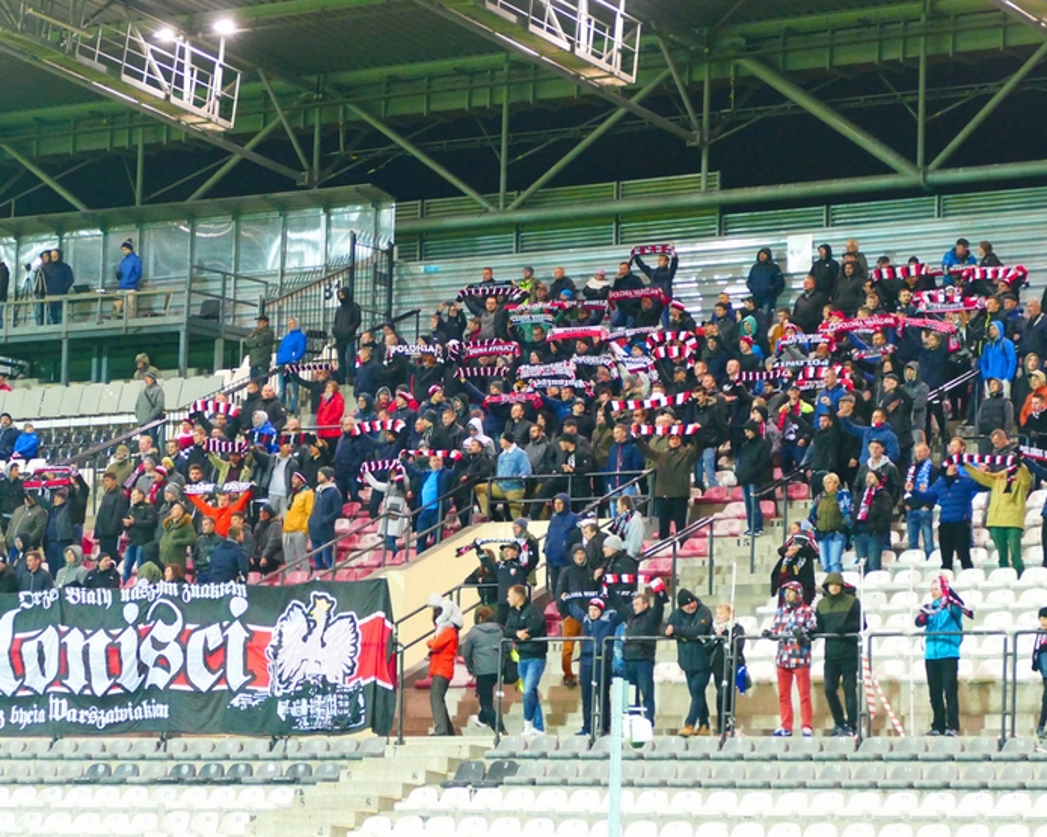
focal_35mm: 140
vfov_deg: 11.0
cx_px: 510
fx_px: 4338
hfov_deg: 13.8
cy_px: 442
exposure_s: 1/30
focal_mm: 41.85
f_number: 3.9
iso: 1600
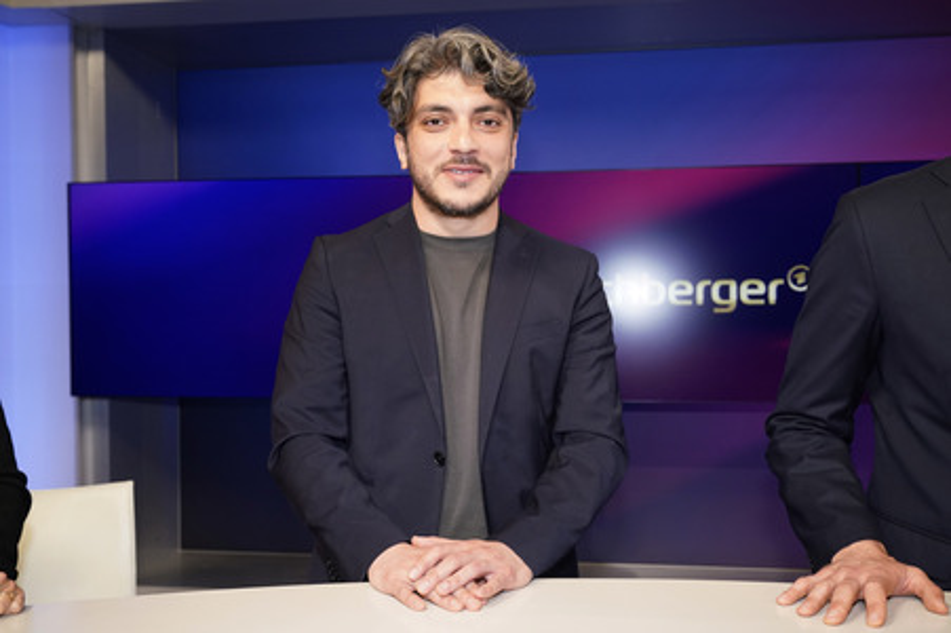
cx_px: 476
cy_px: 316
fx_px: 845
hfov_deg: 58.8
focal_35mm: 32
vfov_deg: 41.1
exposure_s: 1/125
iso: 2000
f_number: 5
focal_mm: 32
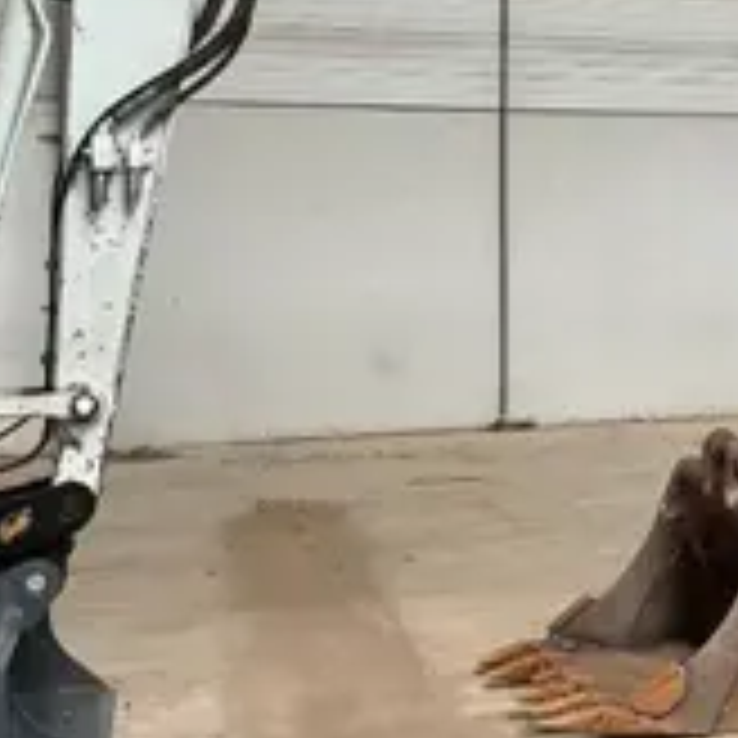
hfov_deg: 21.2
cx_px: 922
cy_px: 243
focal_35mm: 75
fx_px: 1809
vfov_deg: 23.0
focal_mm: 3
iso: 80
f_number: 1.8
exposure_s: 1/60
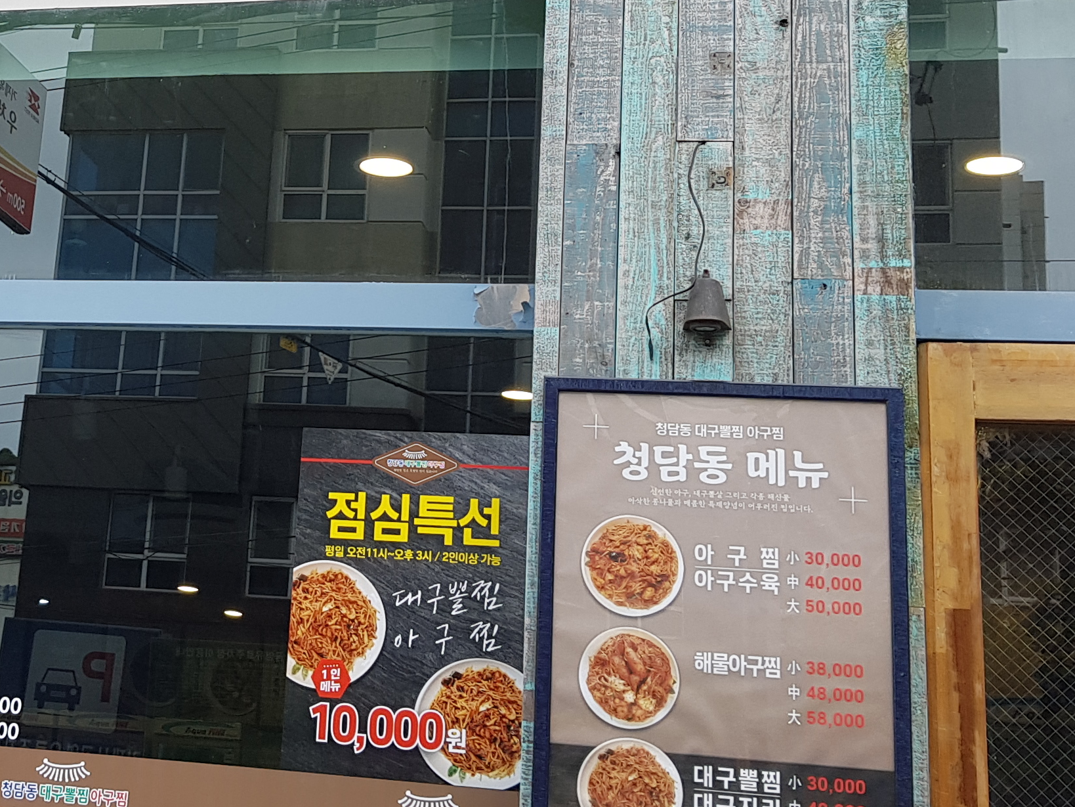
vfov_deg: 22.6
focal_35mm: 64
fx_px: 1988
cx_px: 156
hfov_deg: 29.3
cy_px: 167
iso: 40
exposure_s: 1/447
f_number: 1.7
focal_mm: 4.3
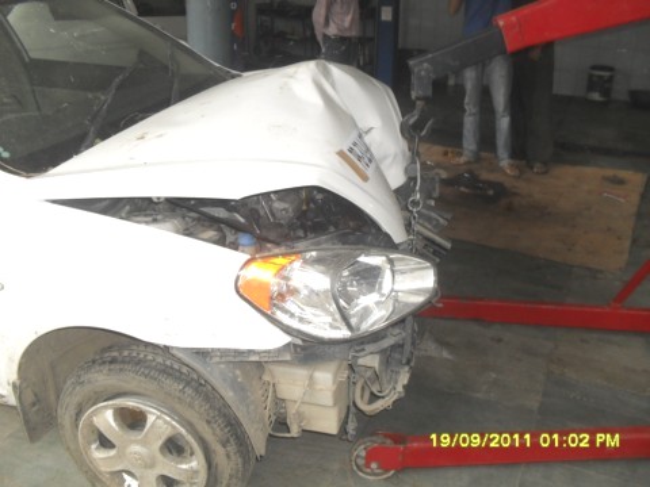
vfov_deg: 40.7
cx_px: 325
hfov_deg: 52.6
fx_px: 657
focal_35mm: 35
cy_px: 244
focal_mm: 6.3
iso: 160
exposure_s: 1/45
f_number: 3.2
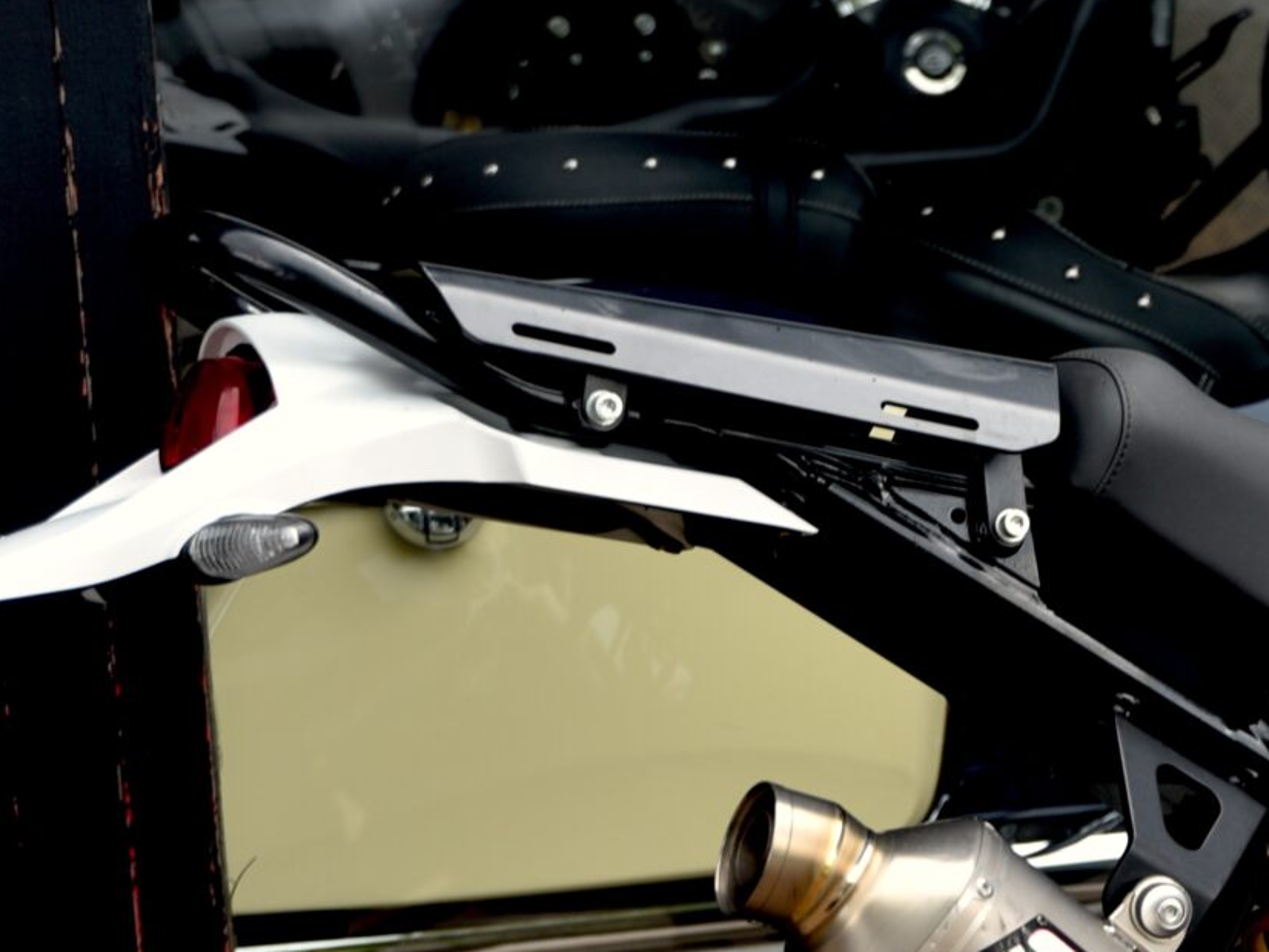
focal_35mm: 149
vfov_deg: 9.9
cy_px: 736
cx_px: 1813
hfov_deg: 12.7
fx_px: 5464
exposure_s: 1/60
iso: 100
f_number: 4.5
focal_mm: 50
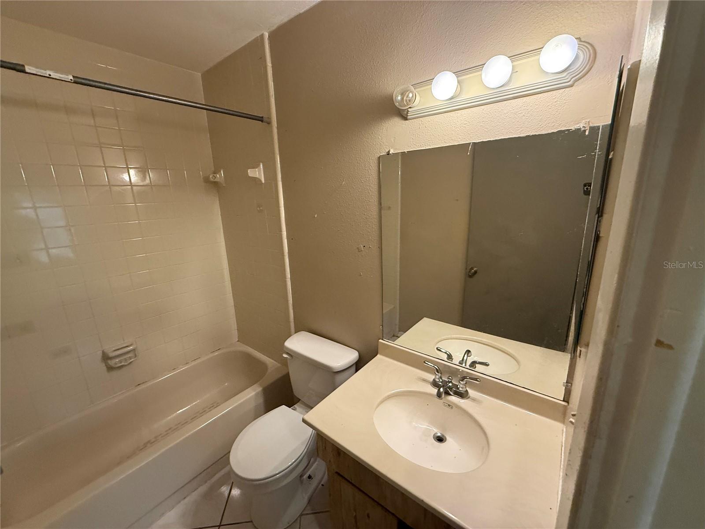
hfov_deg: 102.1
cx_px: 352
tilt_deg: -11.3
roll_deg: +1.9
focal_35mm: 14
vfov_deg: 85.7
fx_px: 285
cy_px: 264
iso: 320
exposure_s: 1/60
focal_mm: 2.22
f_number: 2.2
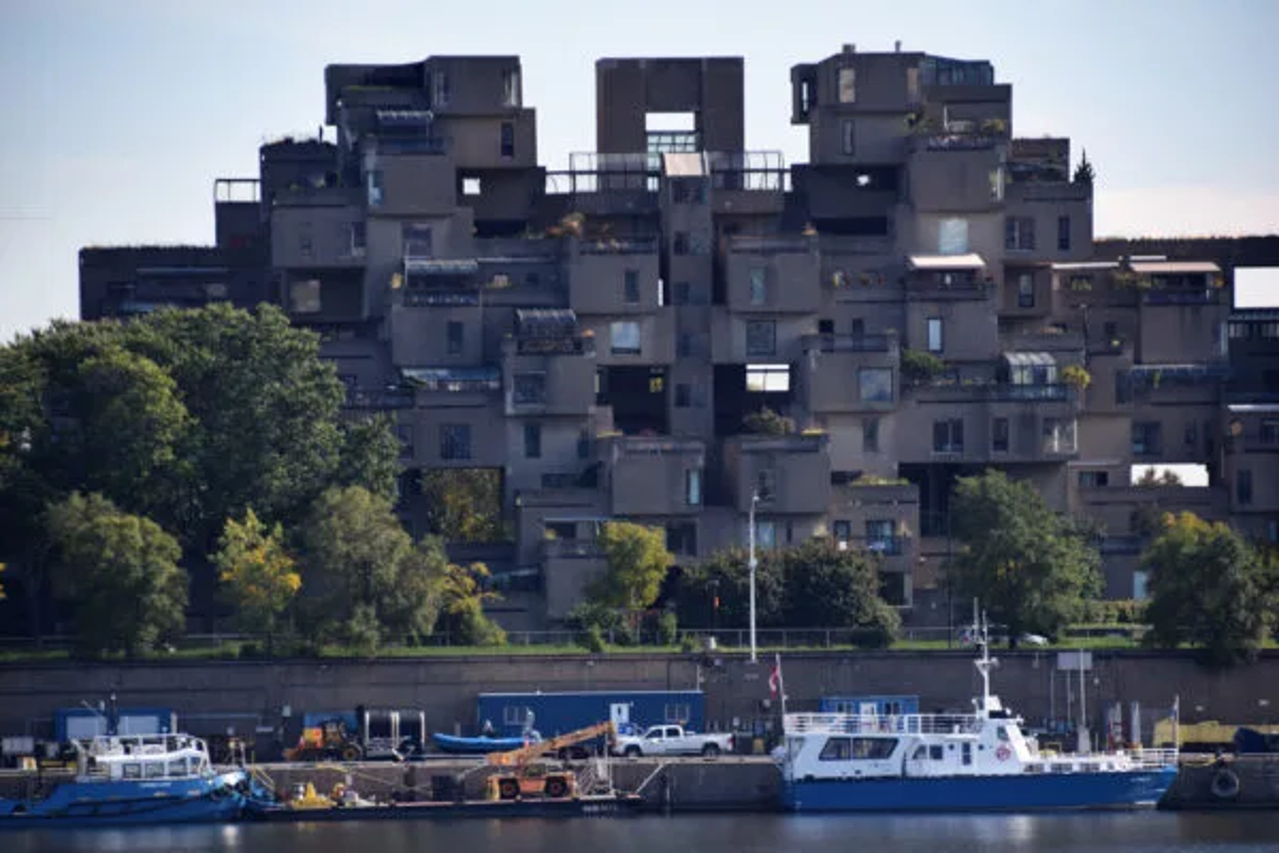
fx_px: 11723
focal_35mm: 330
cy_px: 426
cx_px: 640
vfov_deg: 4.2
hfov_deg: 6.2
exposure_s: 1/1250
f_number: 5.6
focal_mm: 220
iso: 400
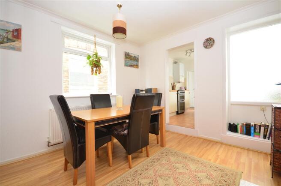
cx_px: 140
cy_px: 93
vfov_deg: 77.0
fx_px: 117
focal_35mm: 15
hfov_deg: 100.5
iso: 200
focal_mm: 10
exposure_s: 1/4
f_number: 5
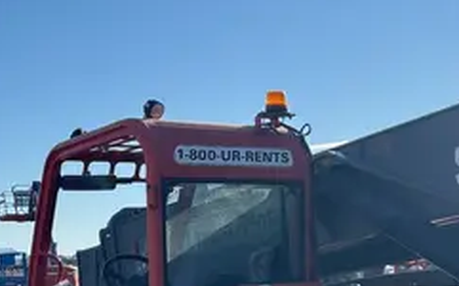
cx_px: 392
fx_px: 1050
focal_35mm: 84
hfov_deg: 24.1
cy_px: 361
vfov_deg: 14.9
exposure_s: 1/5348
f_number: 1.6
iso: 64
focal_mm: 5.96
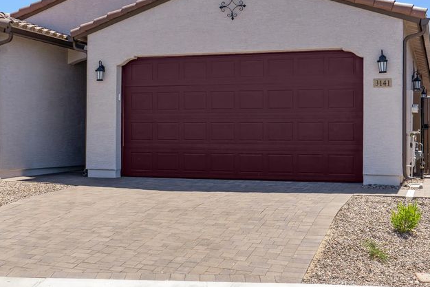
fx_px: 705
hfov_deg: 33.7
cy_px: 100
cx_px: 153
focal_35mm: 59
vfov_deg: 22.9
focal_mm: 36
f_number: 8
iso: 100
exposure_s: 1/160
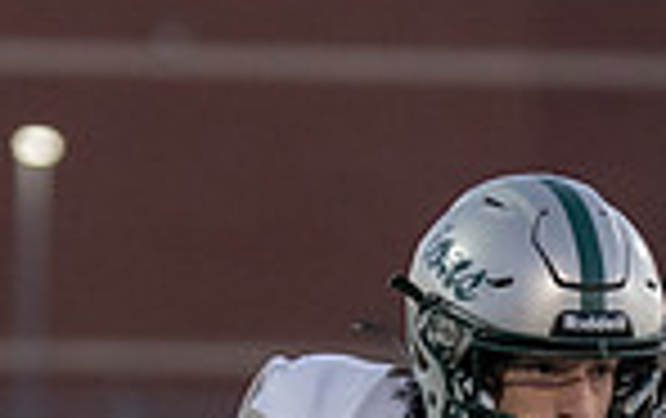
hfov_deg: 2.5
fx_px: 15270
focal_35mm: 840
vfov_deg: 1.6
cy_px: 902
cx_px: 530
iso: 1250
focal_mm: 119
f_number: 2.8
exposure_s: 1/1000
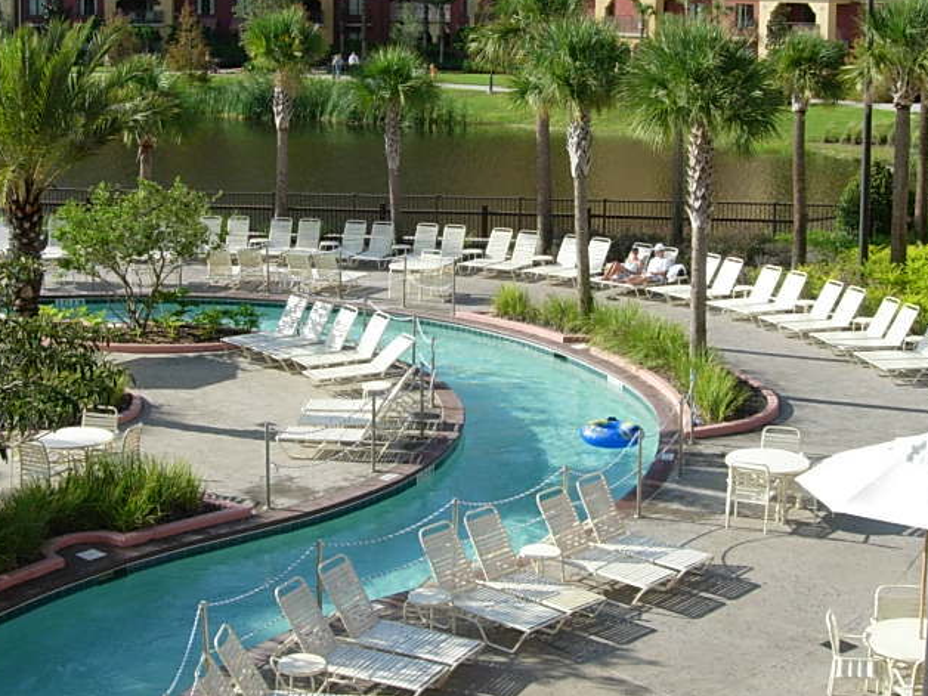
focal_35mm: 62
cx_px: 454
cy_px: 275
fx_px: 1662
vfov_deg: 23.6
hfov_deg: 31.2
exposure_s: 1/443
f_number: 4.8
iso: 64
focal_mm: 7.8
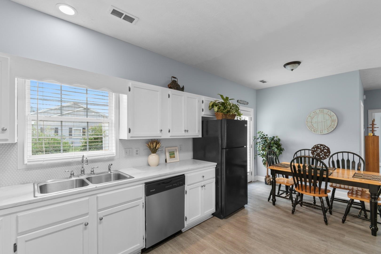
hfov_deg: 100.4
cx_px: 190
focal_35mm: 15
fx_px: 159
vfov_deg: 77.3
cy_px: 127
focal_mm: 10
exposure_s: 1/4
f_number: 4.5
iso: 100
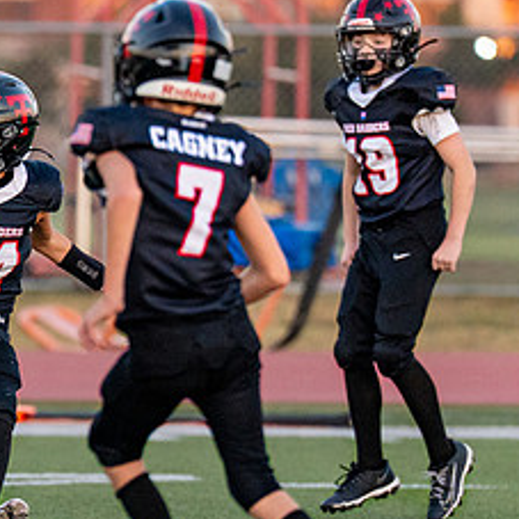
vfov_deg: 2.3
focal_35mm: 756
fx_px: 12824
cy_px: 294
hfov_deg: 2.3
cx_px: -22
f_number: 2.8
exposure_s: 1/1250
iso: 1250
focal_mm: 200
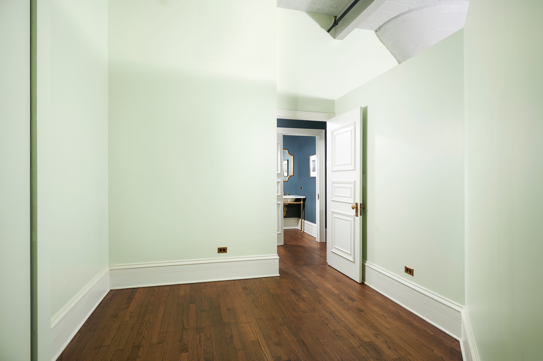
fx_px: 286
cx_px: 272
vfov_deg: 64.5
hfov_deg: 86.9
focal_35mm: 19
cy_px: 180
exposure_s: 1/200
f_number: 9
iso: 200
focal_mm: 19
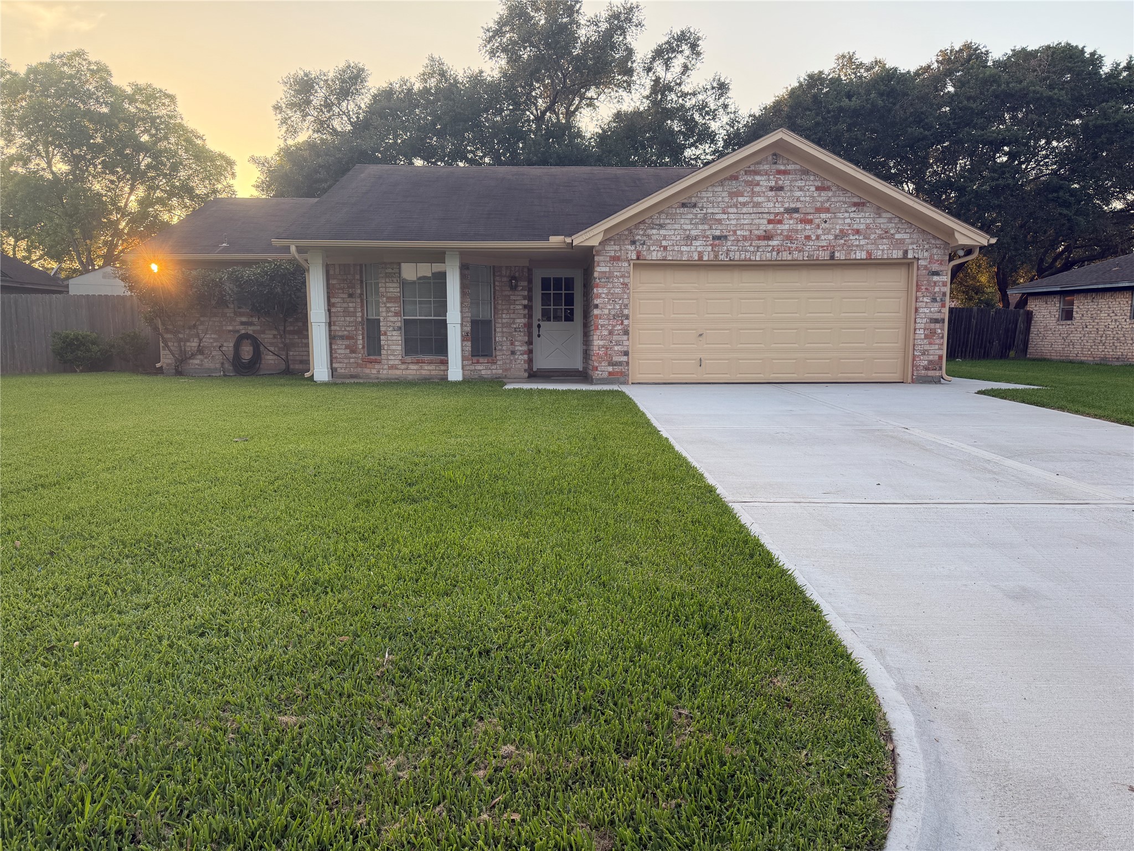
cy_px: 426
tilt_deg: -7.2
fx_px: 786
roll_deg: +0.0
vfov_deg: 56.8
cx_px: 567
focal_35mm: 24
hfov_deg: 71.6
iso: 100
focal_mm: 6.76
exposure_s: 1/315
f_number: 1.78
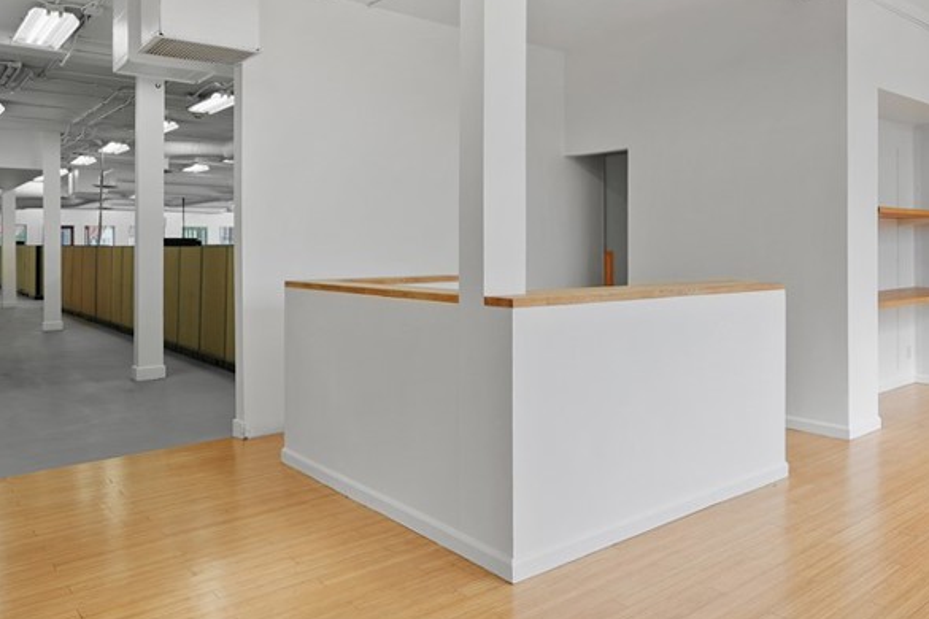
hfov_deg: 61.4
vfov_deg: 46.0
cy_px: 229
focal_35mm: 28
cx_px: 708
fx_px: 722
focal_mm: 16
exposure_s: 1/15
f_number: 4
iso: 100
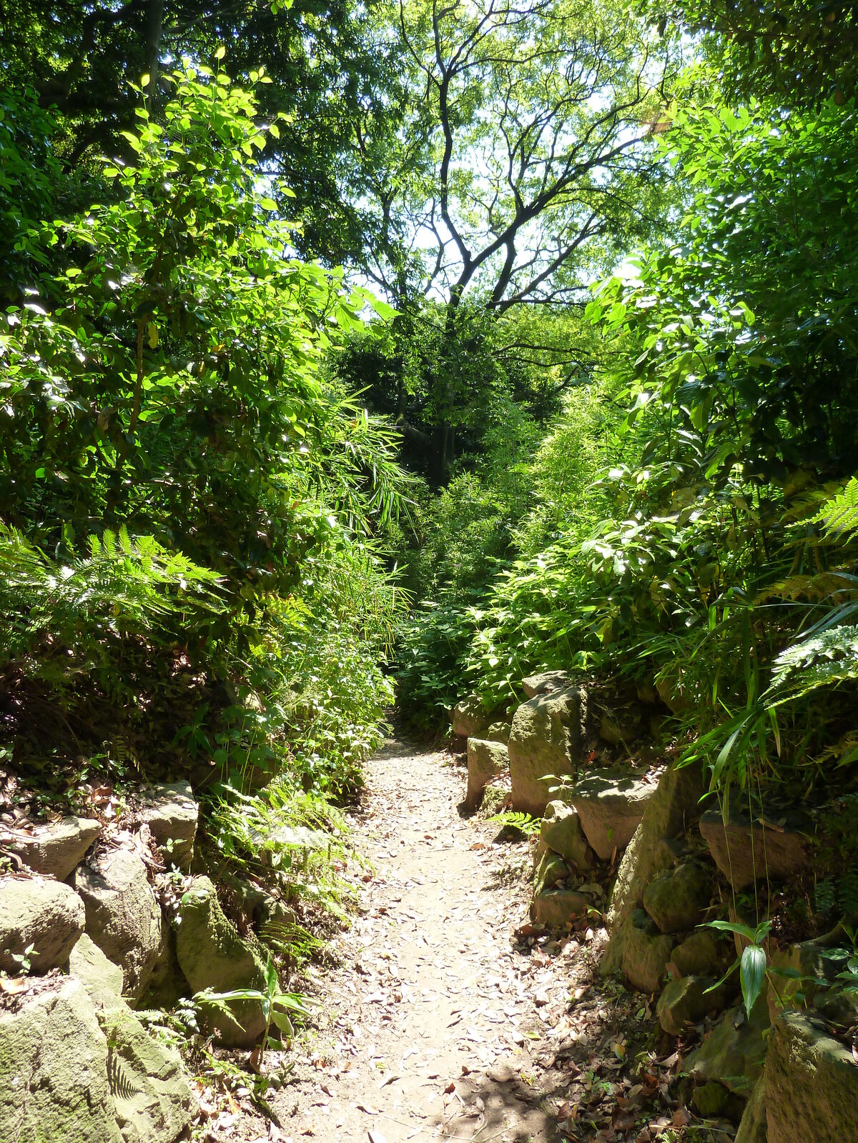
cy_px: 572
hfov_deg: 54.9
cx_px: 429
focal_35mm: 25
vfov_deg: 69.4
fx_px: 826
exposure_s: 1/100
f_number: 3.5
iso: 125
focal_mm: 4.1
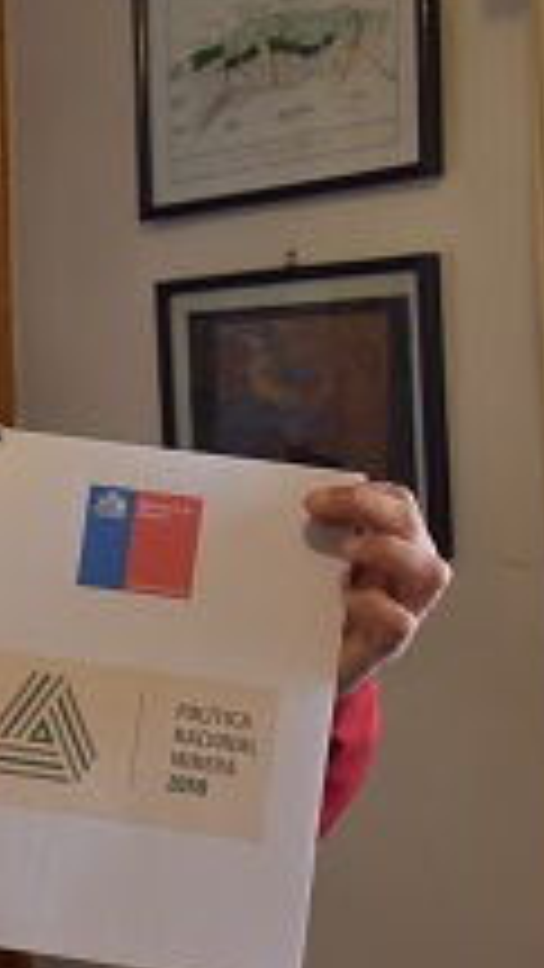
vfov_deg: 26.5
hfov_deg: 14.1
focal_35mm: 80
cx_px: -285
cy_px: 437
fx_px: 2050
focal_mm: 27
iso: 720
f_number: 4
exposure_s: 1/60
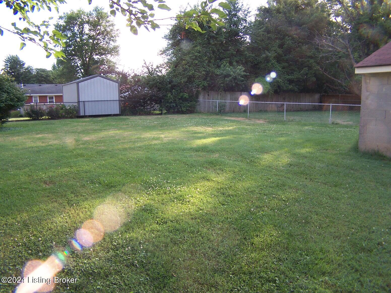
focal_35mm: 38
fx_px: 429
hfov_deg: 49.0
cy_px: 146
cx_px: 196
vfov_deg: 37.7
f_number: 2.8
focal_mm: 6.3
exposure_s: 1/125
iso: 80
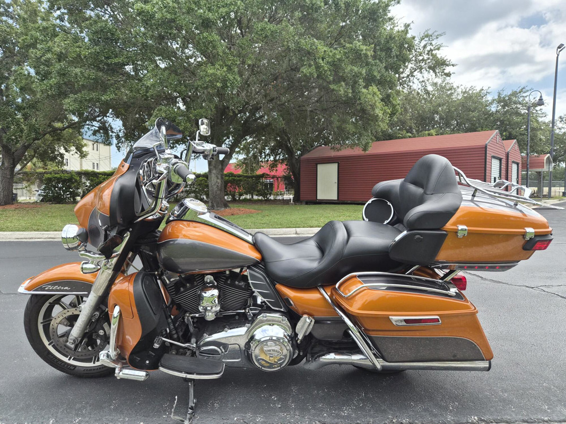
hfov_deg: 73.9
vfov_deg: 58.9
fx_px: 376
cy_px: 212
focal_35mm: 23
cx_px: 283
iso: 80
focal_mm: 5.4
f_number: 1.8
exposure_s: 1/3728
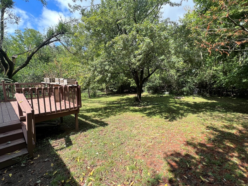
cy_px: 96
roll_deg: -1.0
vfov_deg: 85.6
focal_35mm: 14
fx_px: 100
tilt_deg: -9.5
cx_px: 132
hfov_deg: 101.9
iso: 32
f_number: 1.8
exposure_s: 1/490
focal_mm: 1.57
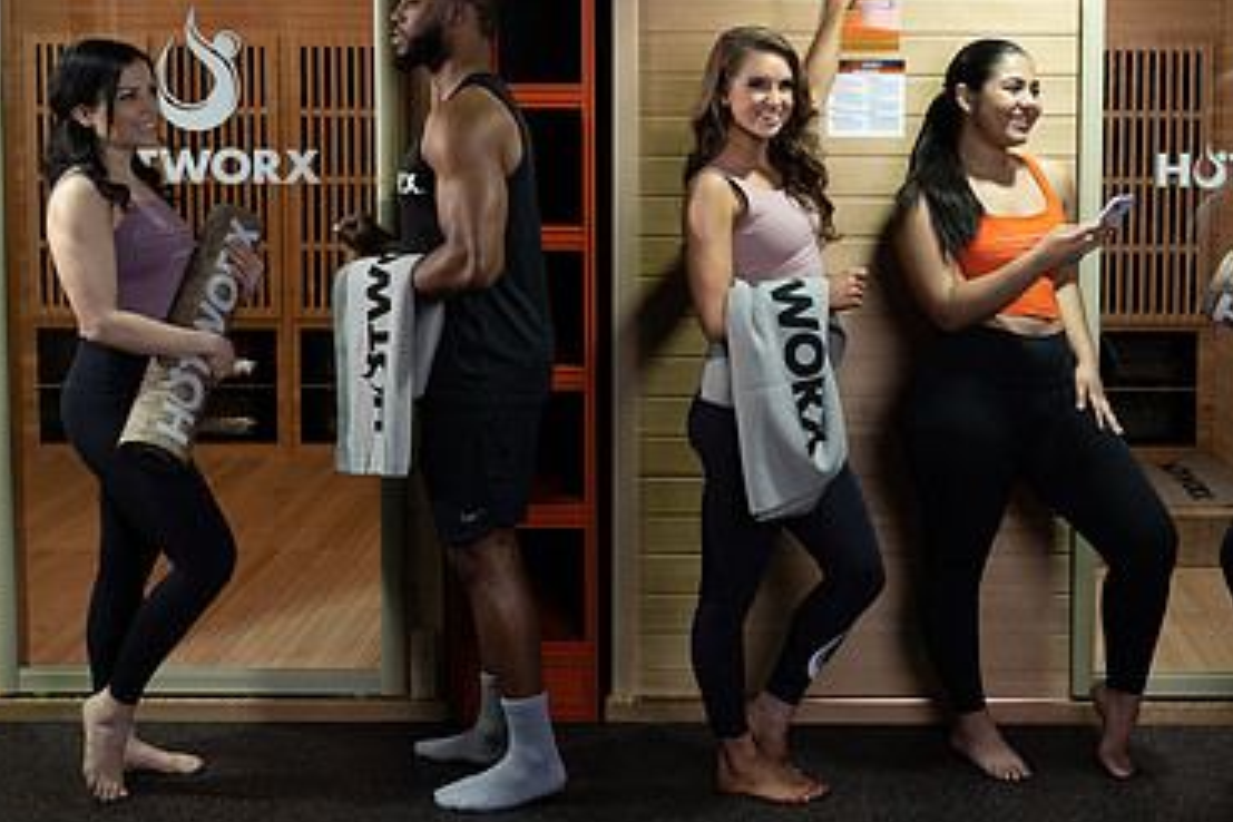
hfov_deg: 36.1
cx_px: 762
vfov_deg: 24.4
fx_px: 1884
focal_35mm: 55
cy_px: 212
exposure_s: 1/125
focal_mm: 35
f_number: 4.5
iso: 640
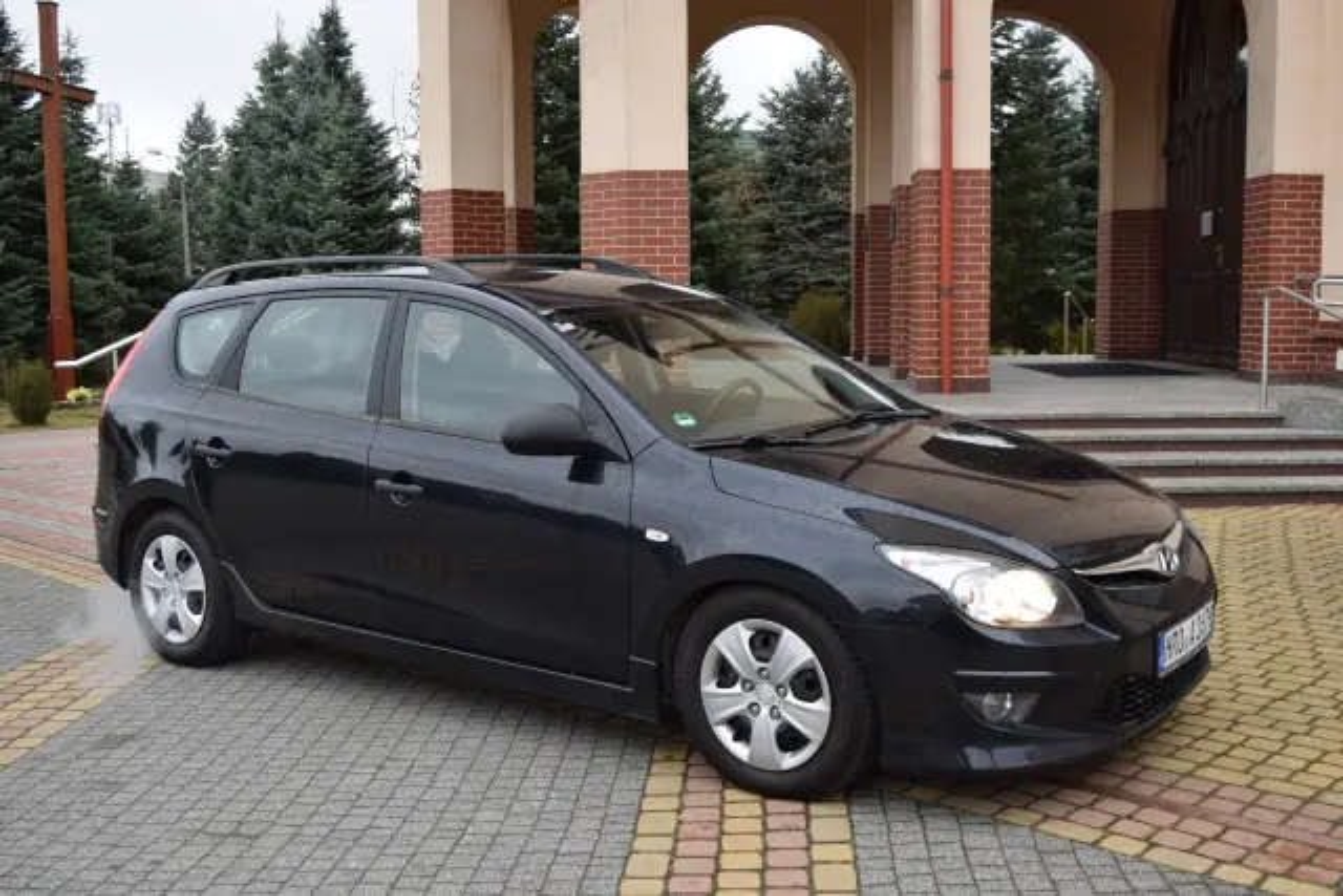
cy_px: 448
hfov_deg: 51.3
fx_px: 1399
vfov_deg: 35.5
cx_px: 672
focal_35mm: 38
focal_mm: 25
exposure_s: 1/125
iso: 400
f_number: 5.6
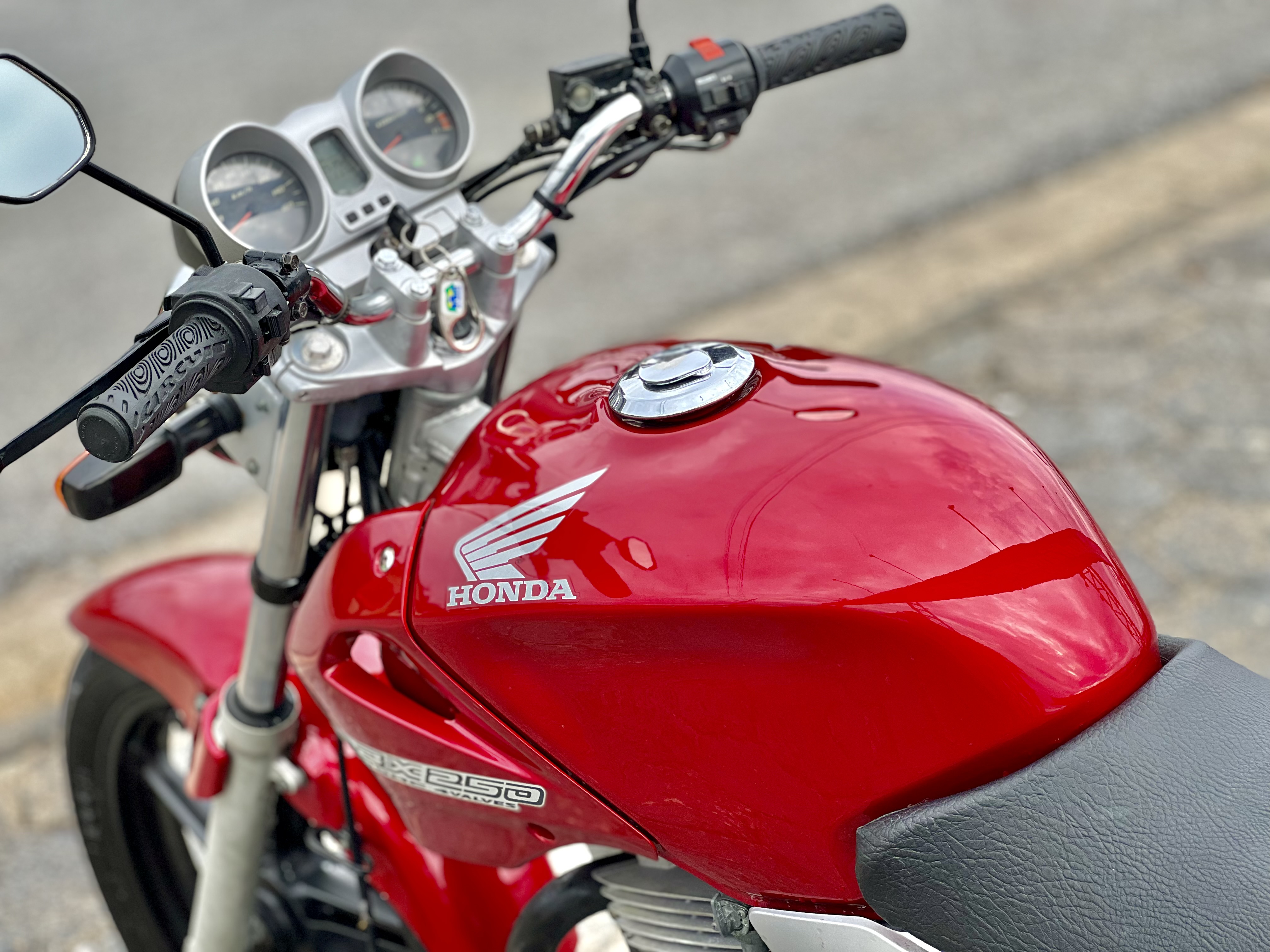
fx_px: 2825
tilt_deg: -21.4
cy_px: 476
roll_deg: +2.5
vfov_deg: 19.1
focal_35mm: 77
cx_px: 635
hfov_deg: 25.3
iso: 32
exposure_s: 1/121
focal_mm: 9
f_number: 2.8
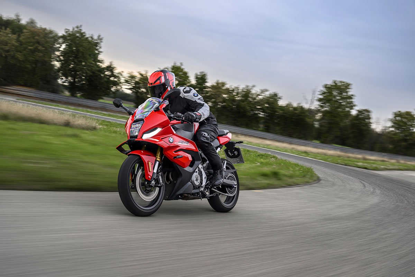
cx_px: 208
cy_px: 138
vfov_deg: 29.9
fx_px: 519
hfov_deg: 43.6
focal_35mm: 45
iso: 50
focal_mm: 45
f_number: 4.5
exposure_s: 1/25
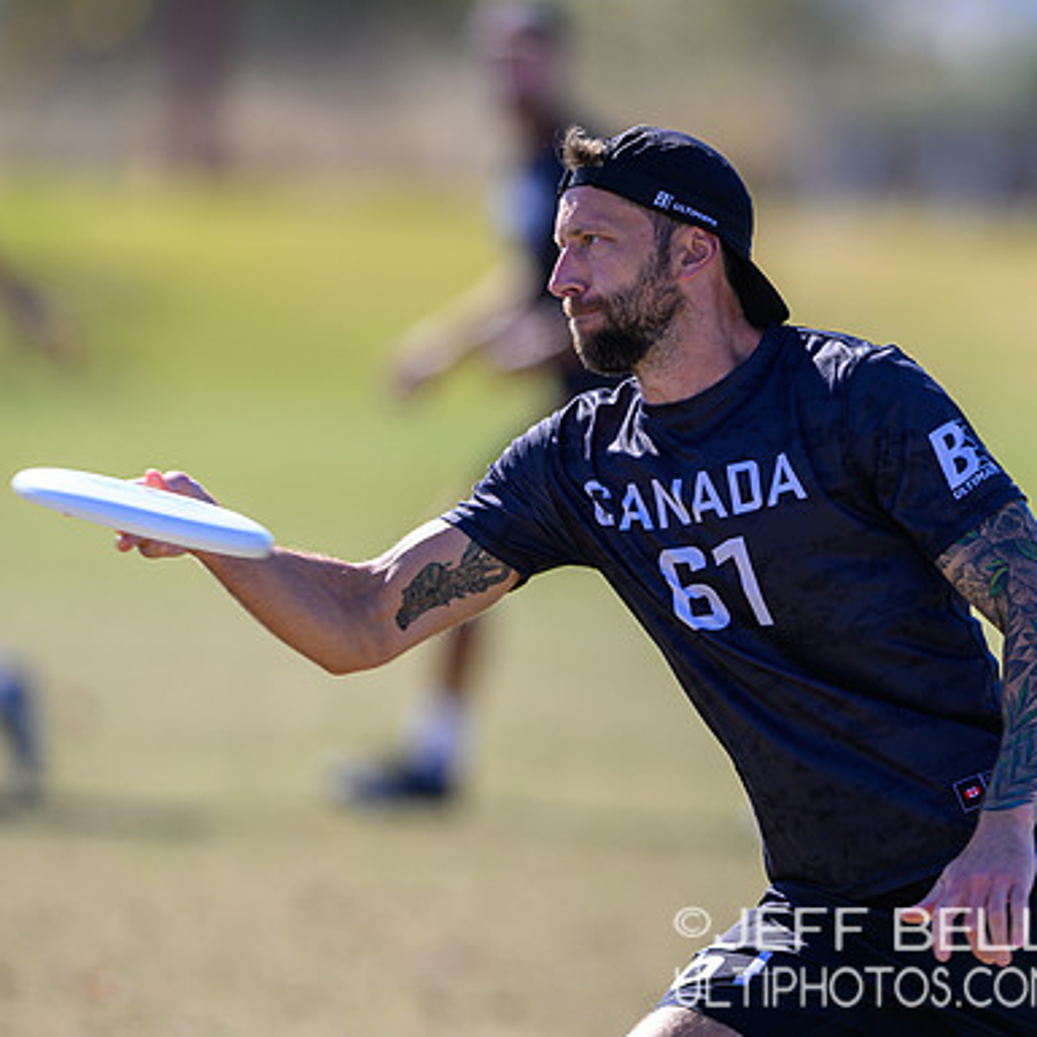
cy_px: 518
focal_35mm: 710
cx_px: 796
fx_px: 24064
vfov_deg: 2.5
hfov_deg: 2.5
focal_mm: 400
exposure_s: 1/800
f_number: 3.2
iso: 100
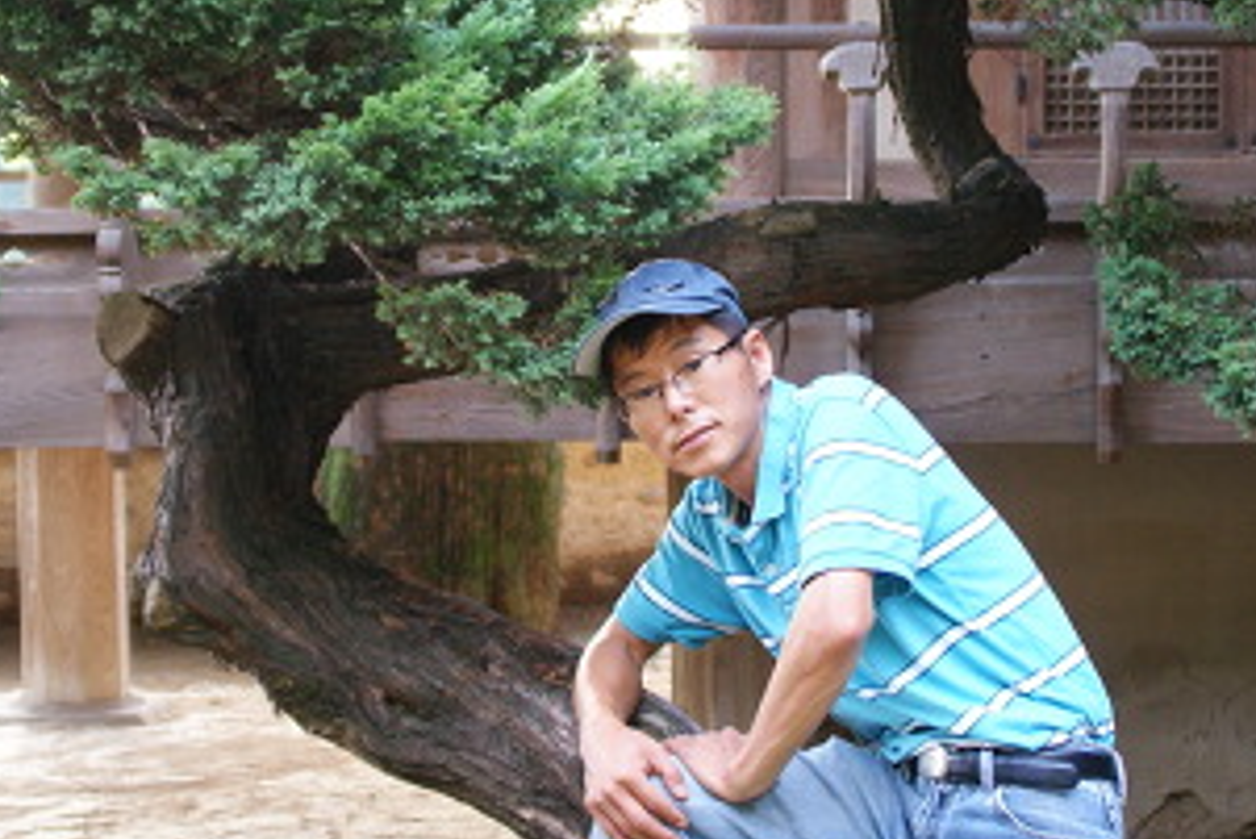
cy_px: 334
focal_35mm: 75
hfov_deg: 27.0
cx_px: 576
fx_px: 2618
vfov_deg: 18.2
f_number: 3.5
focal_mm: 26
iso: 400
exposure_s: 1/20
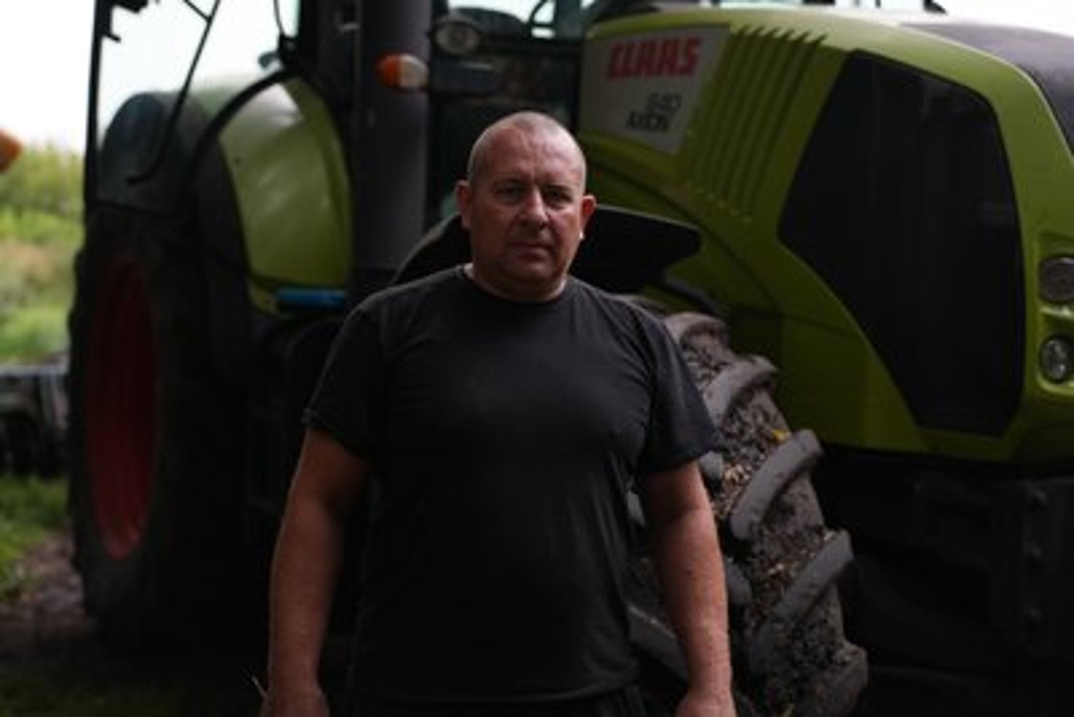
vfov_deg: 27.0
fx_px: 1492
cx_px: 537
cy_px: 358
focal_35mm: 50
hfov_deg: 39.6
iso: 320
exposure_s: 1/100
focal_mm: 50
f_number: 2.8
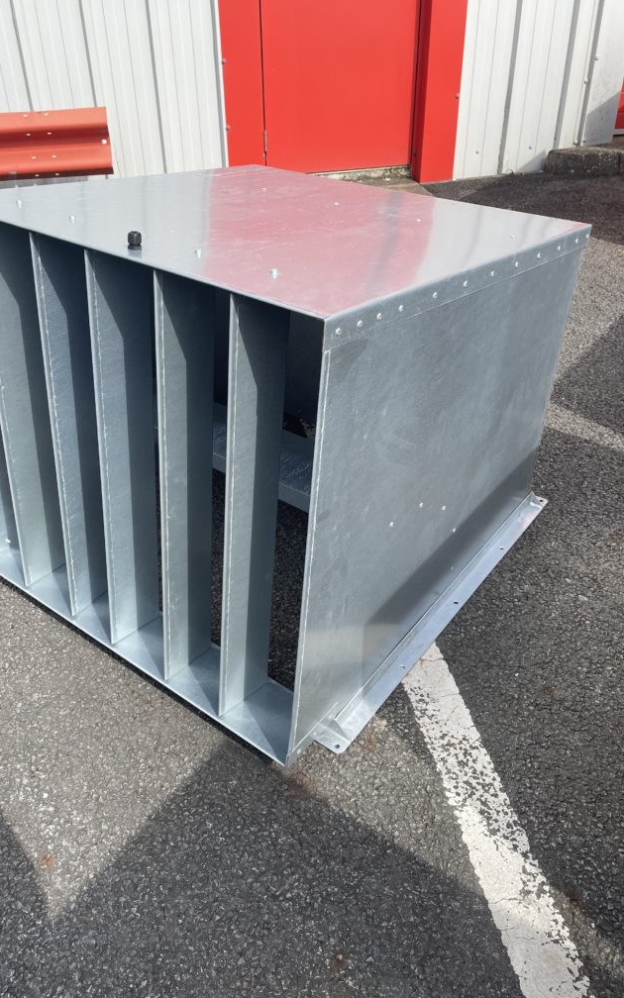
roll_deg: +3.0
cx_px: 264
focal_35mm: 28
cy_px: 495
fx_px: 762
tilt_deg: -33.5
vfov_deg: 66.5
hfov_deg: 44.4
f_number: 1.6
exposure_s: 1/1770
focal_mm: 4.2
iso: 32
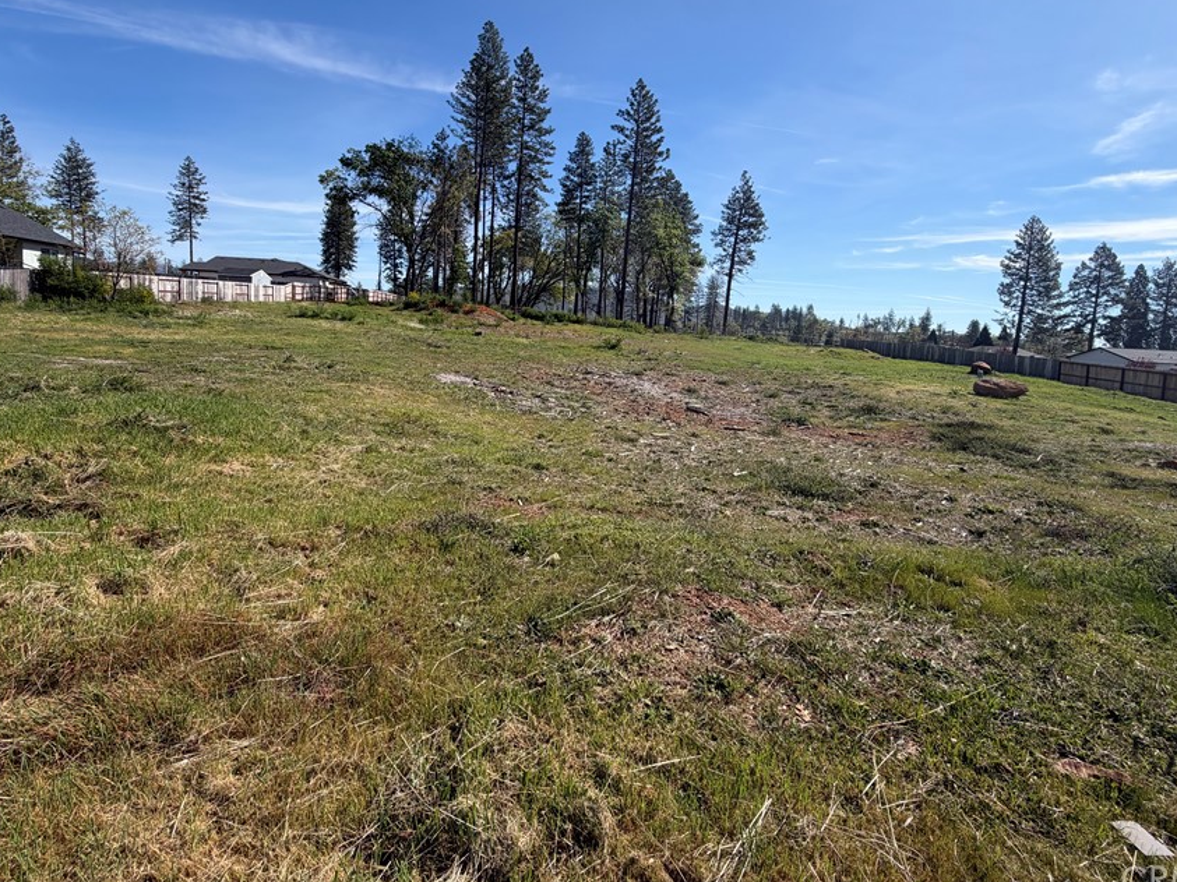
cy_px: 363
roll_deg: -2.7
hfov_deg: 91.0
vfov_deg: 74.1
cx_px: 585
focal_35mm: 17
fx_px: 578
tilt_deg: -4.0
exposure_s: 1/942
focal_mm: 2.22
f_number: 2.2
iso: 20
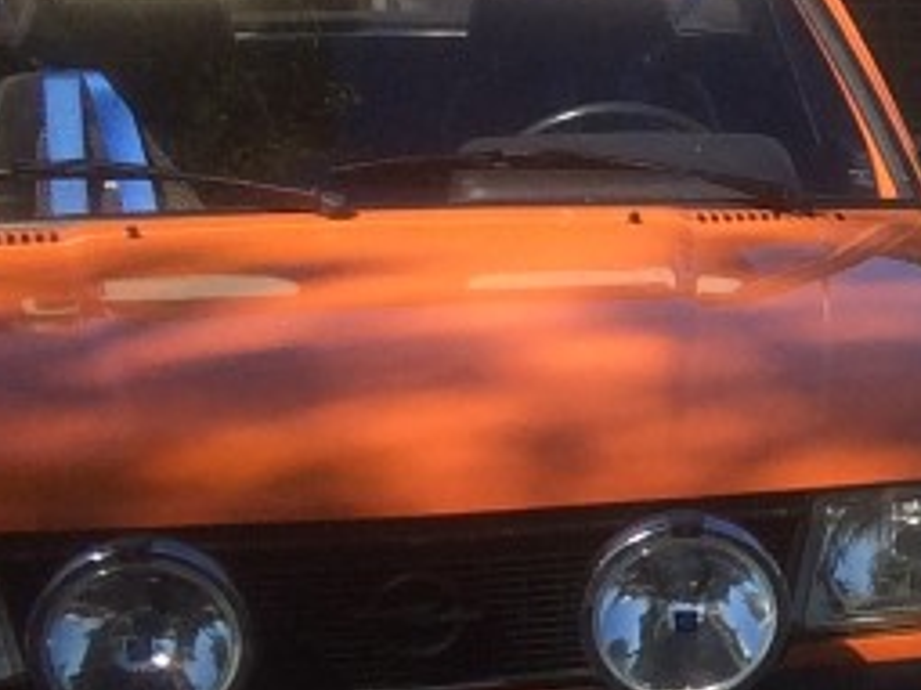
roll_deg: +1.4
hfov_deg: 10.6
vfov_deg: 9.0
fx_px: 4361
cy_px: 336
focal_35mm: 164
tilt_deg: -7.3
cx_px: 2088
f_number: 2.2
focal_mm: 4.15
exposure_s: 1/1414
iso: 32
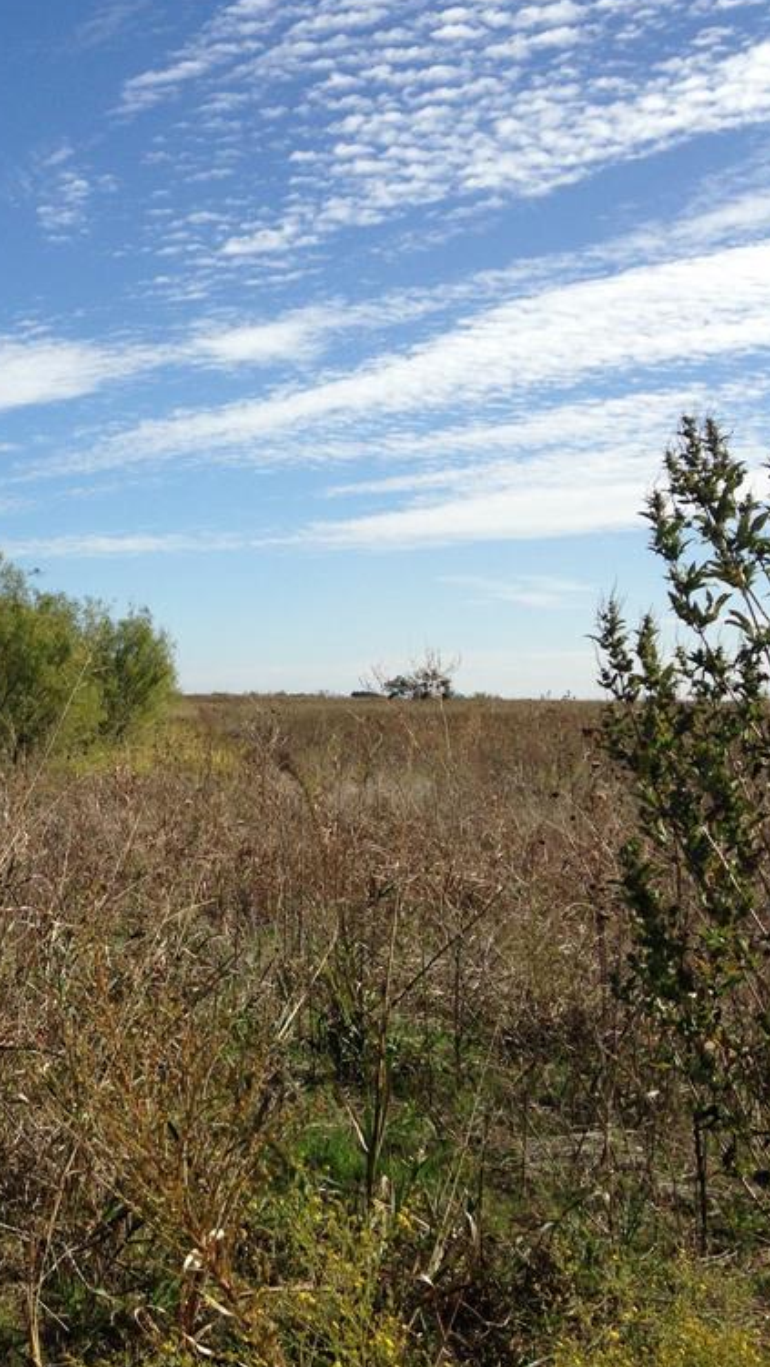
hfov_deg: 22.8
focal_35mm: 49
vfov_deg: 42.1
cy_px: 675
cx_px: -109
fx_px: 1777
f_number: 2.4
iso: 50
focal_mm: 4.12
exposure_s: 1/2088
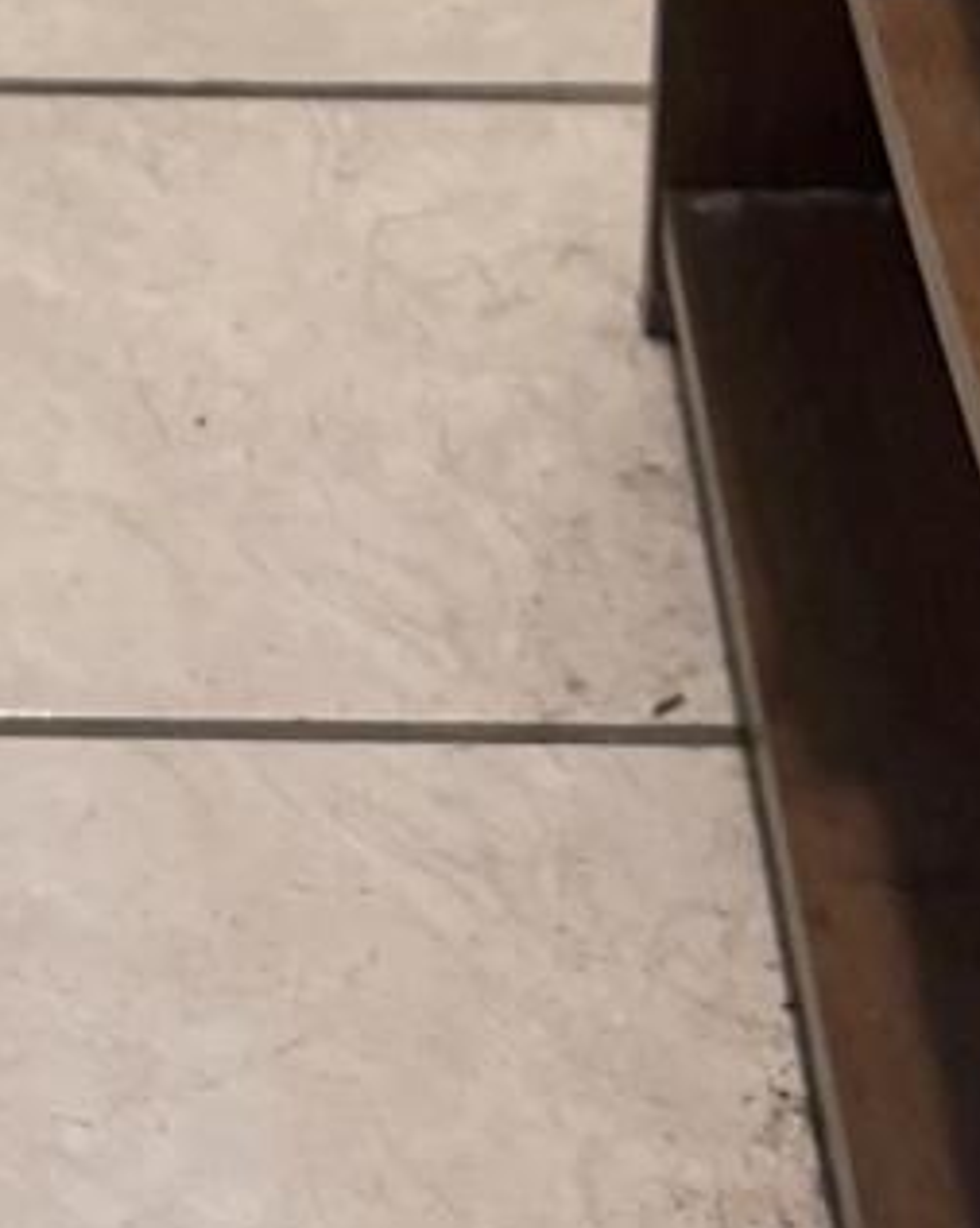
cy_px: -2375
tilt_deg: -10.8
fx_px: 5374
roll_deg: -1.3
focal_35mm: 148
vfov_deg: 10.0
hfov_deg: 10.4
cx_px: 291
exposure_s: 1/60
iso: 320
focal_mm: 6.76
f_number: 1.78
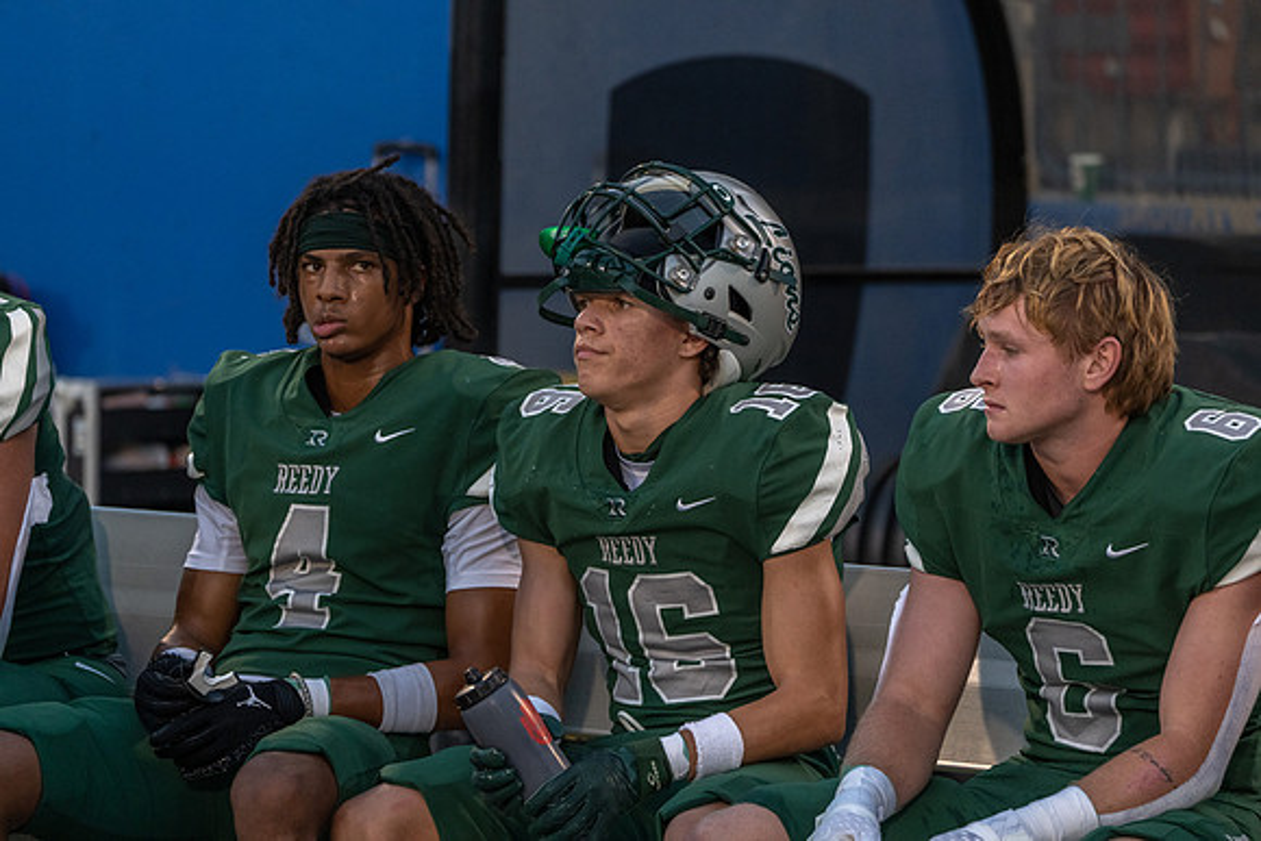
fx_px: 7112
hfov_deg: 10.1
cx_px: 630
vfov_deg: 6.8
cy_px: 420
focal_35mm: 203
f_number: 5.6
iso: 3200
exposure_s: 1/1000
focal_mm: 203
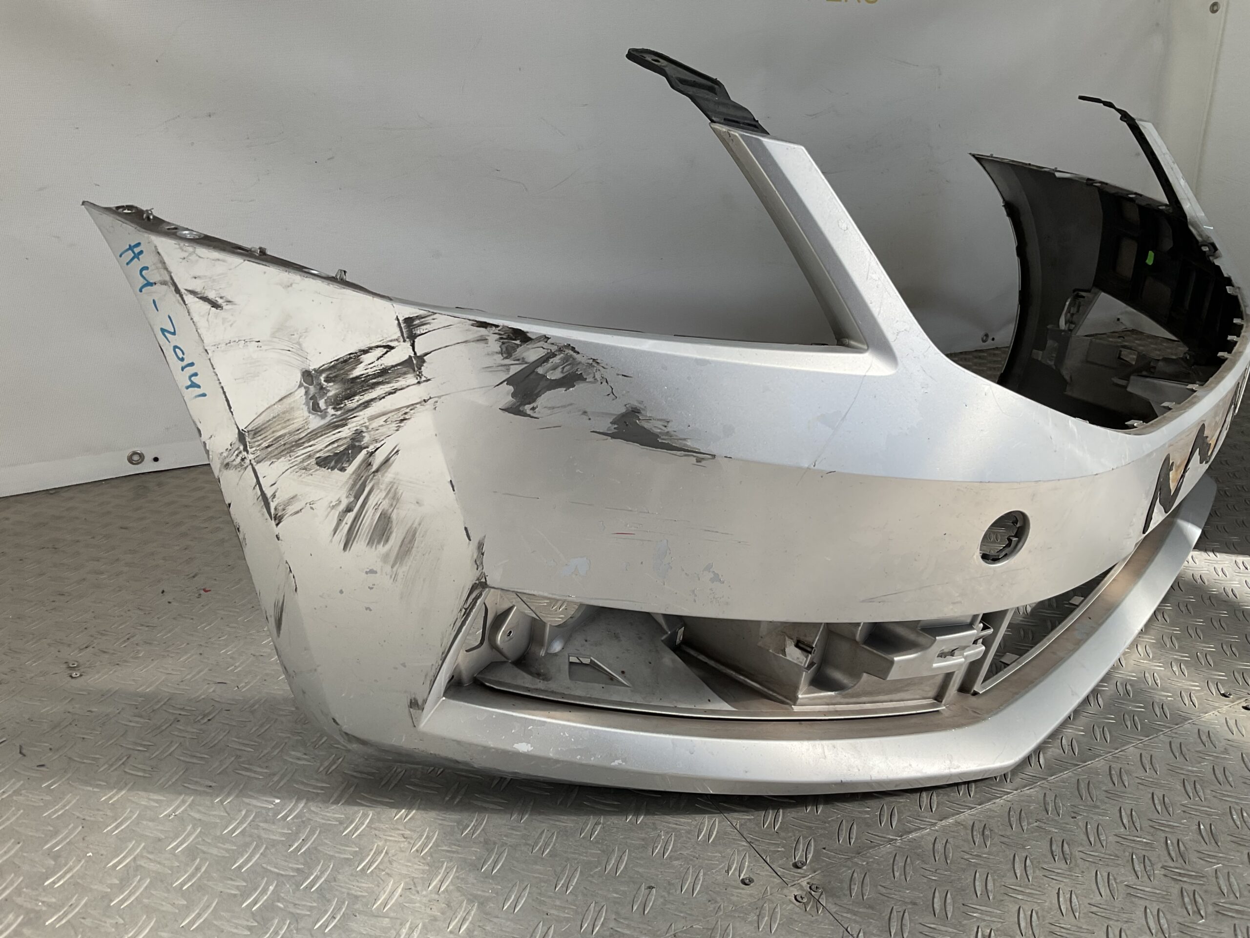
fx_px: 1047
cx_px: 625
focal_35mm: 29
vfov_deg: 48.2
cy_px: 469
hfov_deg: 61.7
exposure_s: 1/816
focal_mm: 3
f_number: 1.8
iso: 16
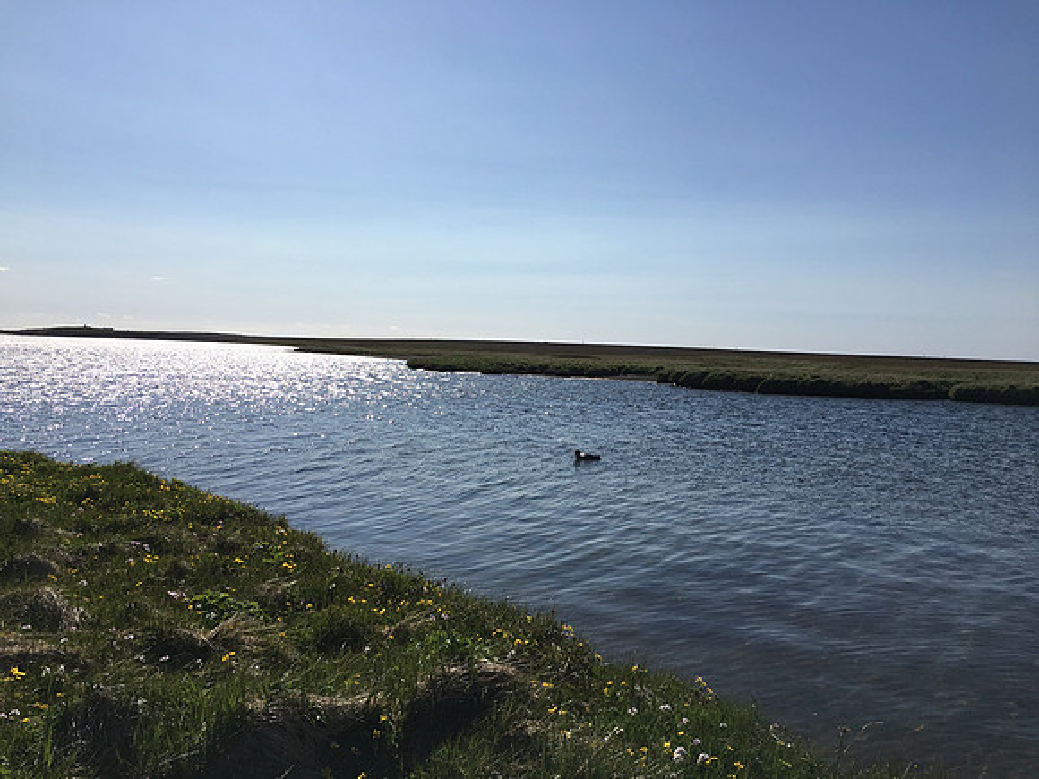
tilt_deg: -4.6
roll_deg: -0.9
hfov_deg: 61.7
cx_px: 520
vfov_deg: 48.2
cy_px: 390
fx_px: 870
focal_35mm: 29
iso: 25
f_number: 2.2
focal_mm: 4.15
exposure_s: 1/4274
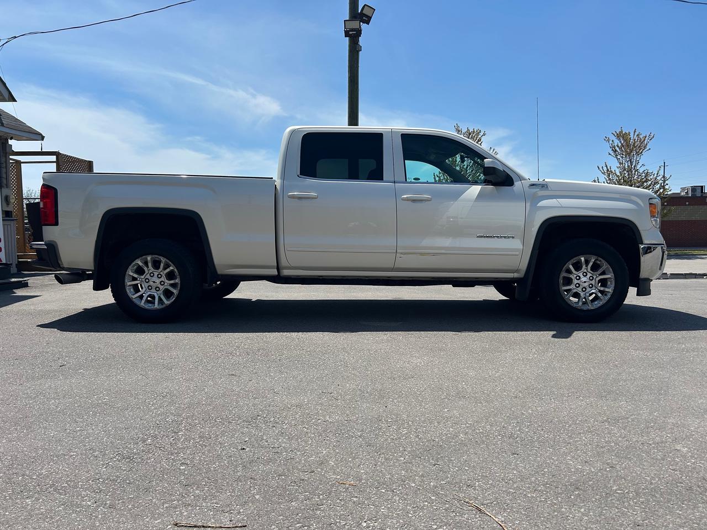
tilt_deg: -3.0
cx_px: 354
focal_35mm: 26
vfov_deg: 53.1
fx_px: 531
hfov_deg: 67.3
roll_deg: +2.5
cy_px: 265
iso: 50
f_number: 1.5
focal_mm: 5.7
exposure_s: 1/5882
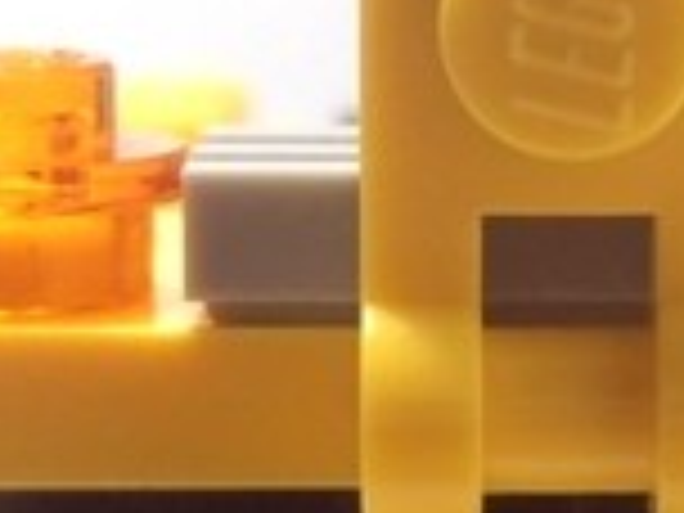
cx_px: 612
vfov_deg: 6.8
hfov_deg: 9.0
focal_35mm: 219
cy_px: 389
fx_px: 4327
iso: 80
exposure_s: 1/50
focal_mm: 6.61
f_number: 3.9
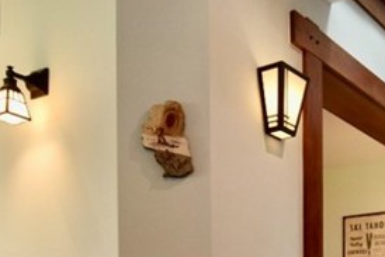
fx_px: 599
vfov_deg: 21.4
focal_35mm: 56
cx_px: 315
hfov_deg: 34.4
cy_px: 352
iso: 400
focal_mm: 10
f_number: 4
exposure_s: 1/60
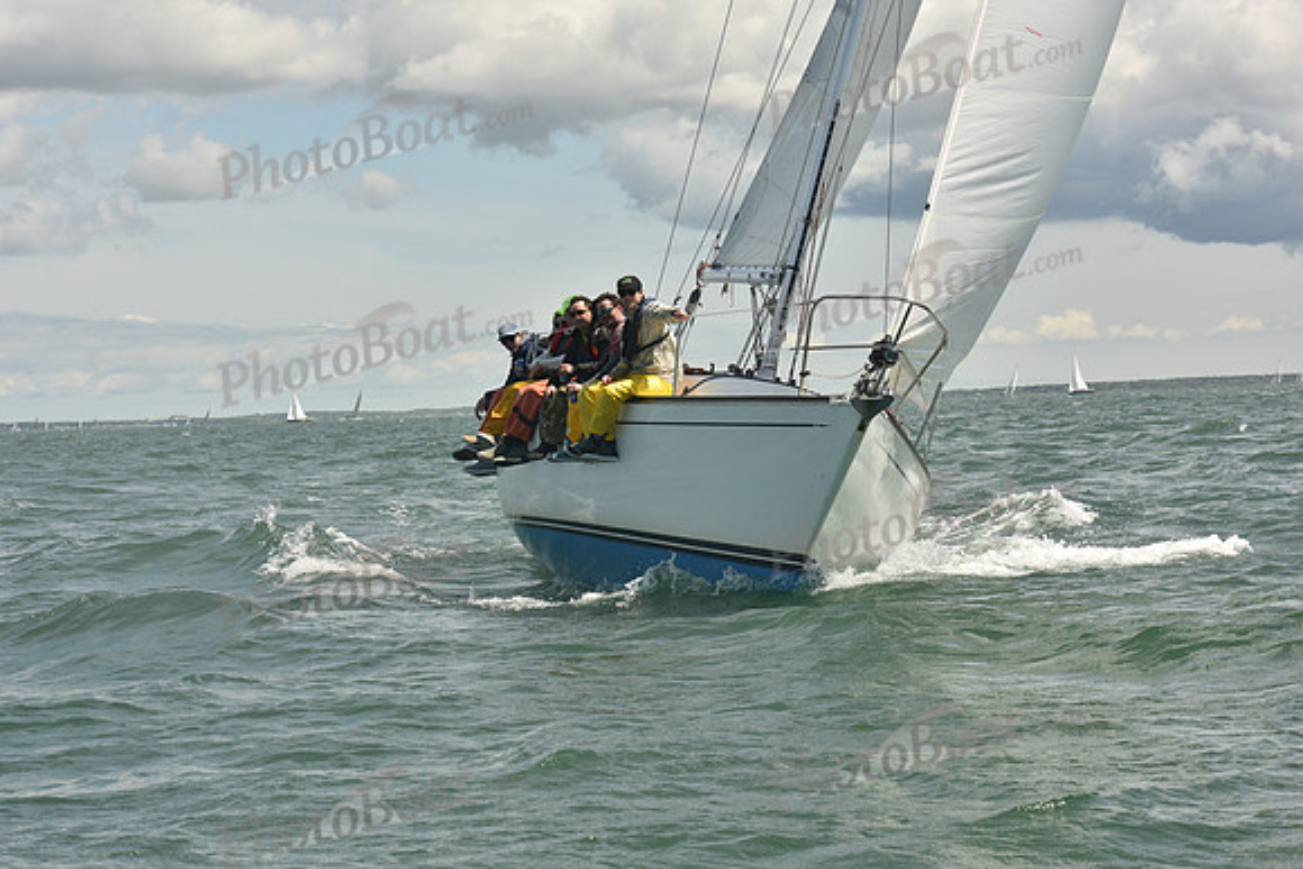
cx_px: 652
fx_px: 3620
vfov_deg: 13.7
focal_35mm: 100
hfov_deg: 20.4
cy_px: 434
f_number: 11
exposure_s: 1/800
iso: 320
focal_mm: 100
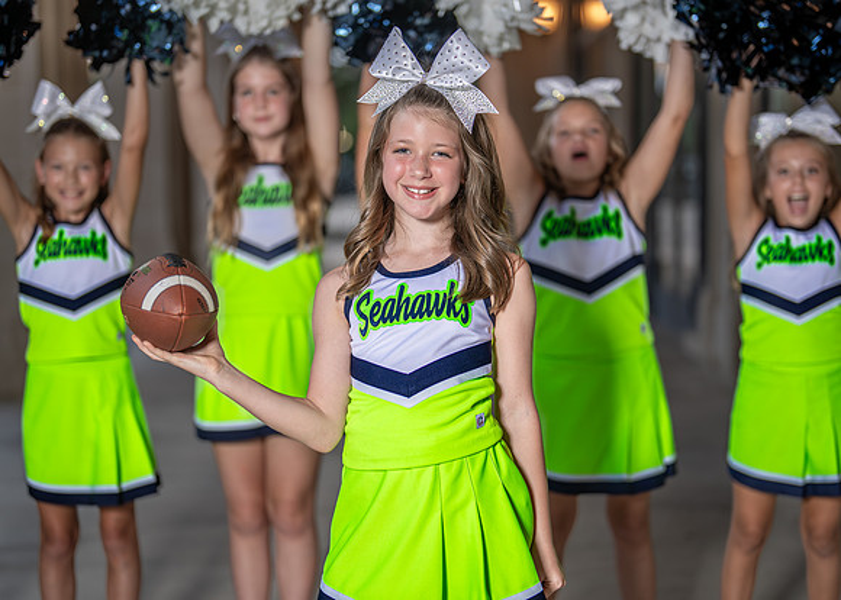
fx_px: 1483
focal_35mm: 62
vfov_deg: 22.9
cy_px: 285
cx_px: 433
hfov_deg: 31.7
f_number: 1.2
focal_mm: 50
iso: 100
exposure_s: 1/400
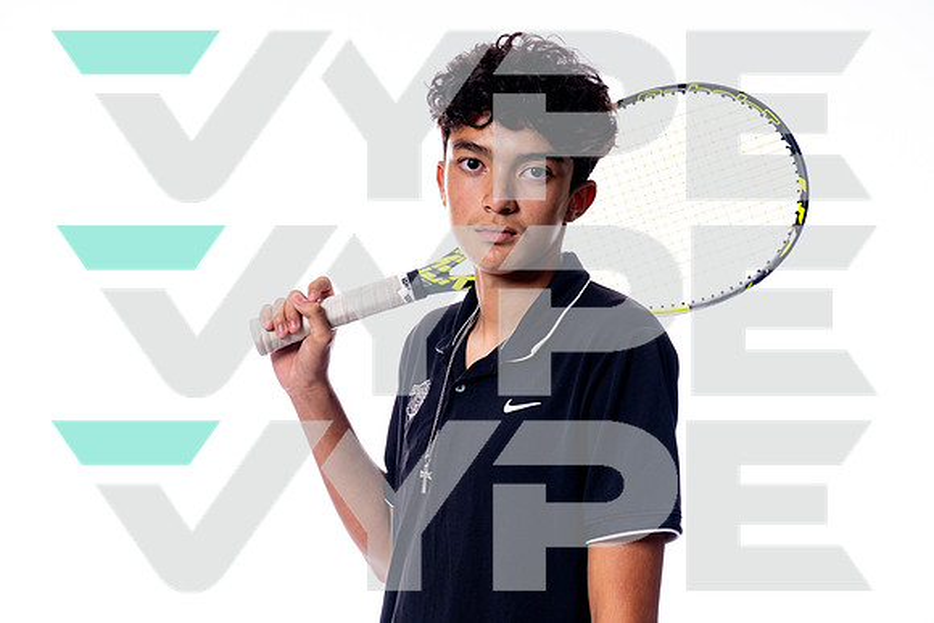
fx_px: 1687
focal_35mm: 65
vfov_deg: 20.9
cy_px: 312
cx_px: 467
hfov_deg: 31.0
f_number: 8
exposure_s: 1/250
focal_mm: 65
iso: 400
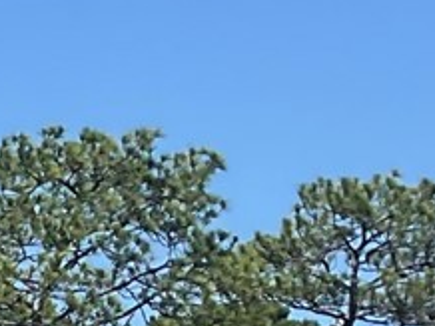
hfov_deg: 7.9
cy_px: 1014
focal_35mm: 213
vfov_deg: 6.3
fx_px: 2674
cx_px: -922
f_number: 1.8
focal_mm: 3
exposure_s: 1/1675
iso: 16
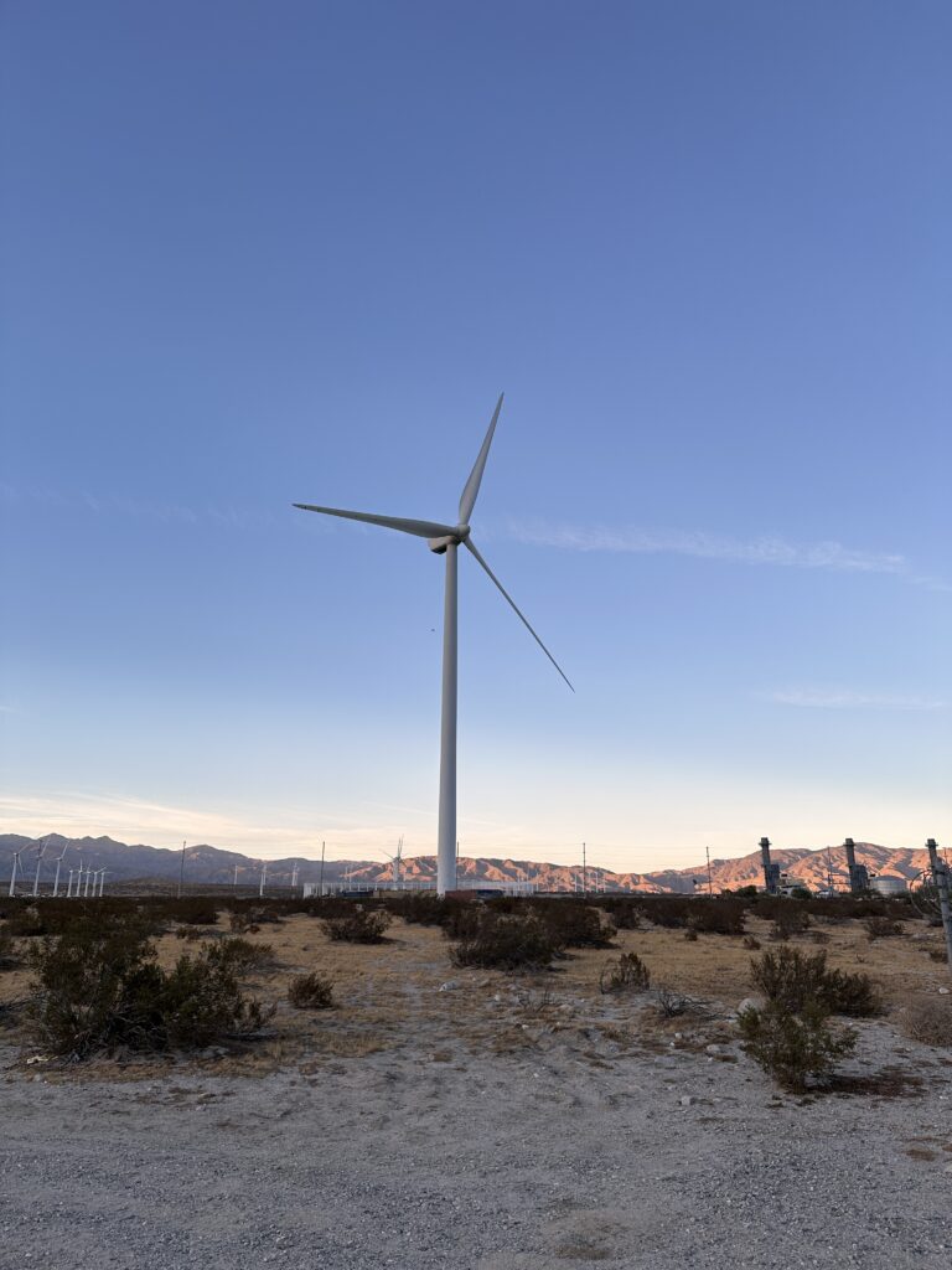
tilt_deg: +17.1
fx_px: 880
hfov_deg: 56.8
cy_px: 635
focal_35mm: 24
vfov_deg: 71.6
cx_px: 476
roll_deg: -0.3
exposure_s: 1/872
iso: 80
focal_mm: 6.86
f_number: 1.78
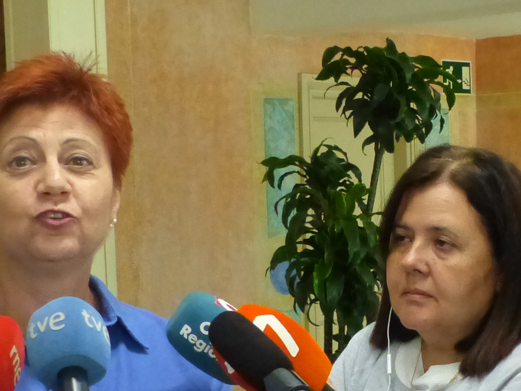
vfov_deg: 14.5
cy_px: 279
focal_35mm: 102
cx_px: 358
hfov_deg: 19.2
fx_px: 1535
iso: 800
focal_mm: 6.3
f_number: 3.2
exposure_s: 1/125
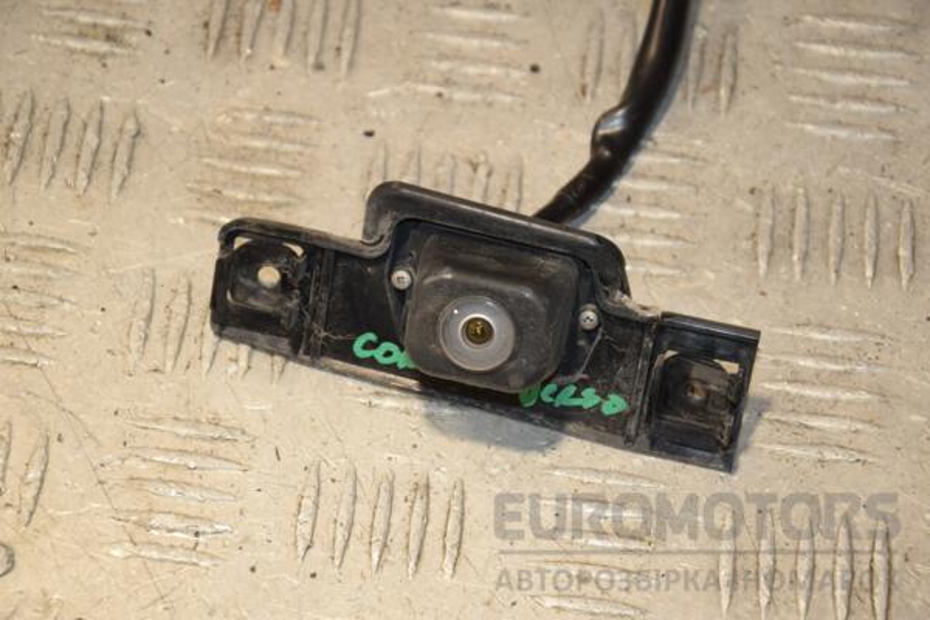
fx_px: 3487
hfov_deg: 15.2
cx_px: 465
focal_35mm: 135
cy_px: 310
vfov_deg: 10.2
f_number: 7.1
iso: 800
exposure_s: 1/200
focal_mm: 90
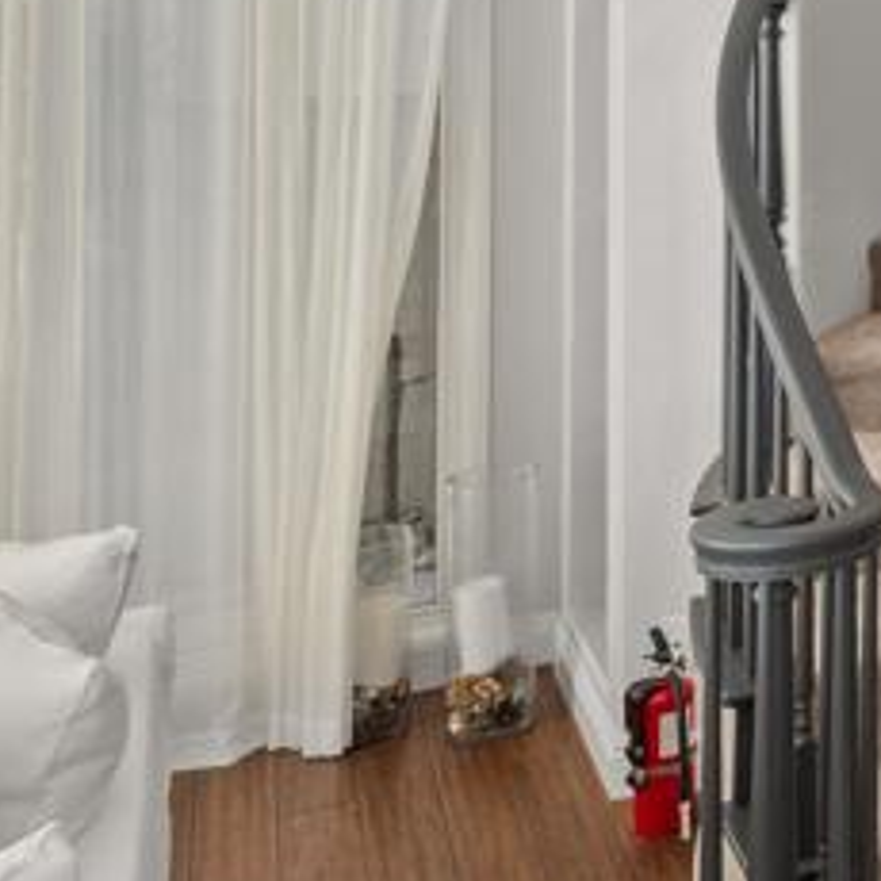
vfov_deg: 30.2
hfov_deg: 21.7
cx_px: 1555
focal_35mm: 53
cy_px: 21
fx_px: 1526
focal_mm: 14
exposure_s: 1/5
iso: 100
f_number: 8
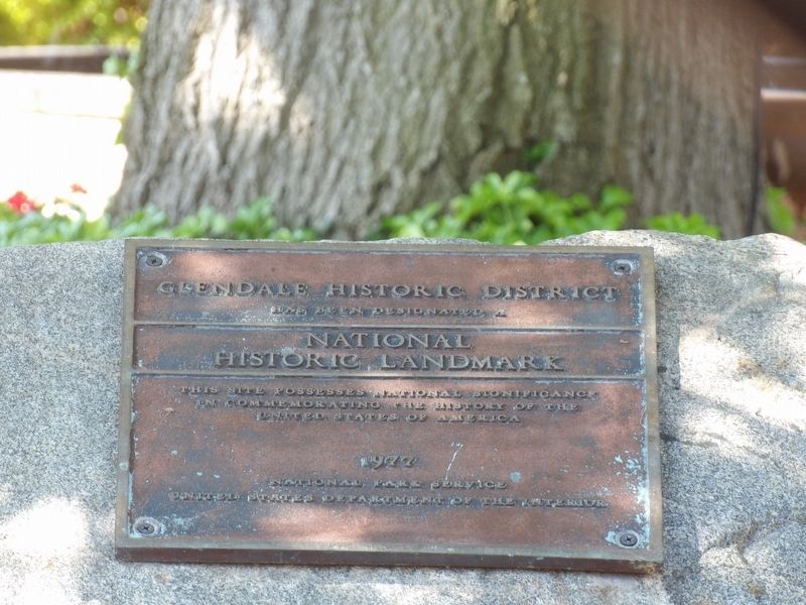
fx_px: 10245
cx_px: 403
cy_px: 302
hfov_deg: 4.5
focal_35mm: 440
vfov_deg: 3.4
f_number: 4.2
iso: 200
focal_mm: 78.9
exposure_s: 1/61
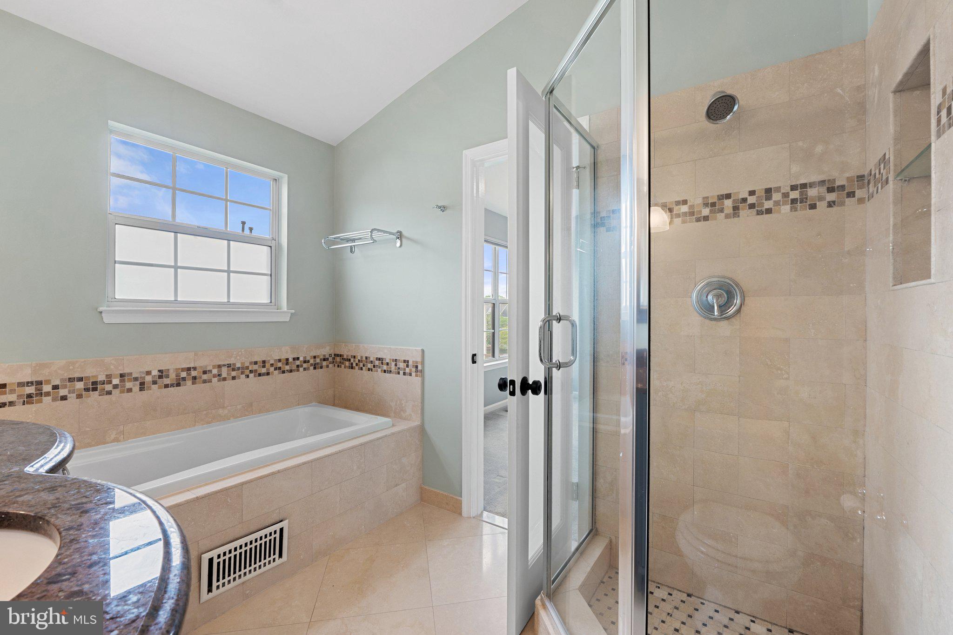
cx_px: 476
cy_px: 318
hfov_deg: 100.4
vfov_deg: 77.3
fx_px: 397
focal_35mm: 15
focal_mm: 10
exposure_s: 1/1.25
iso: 100
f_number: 8
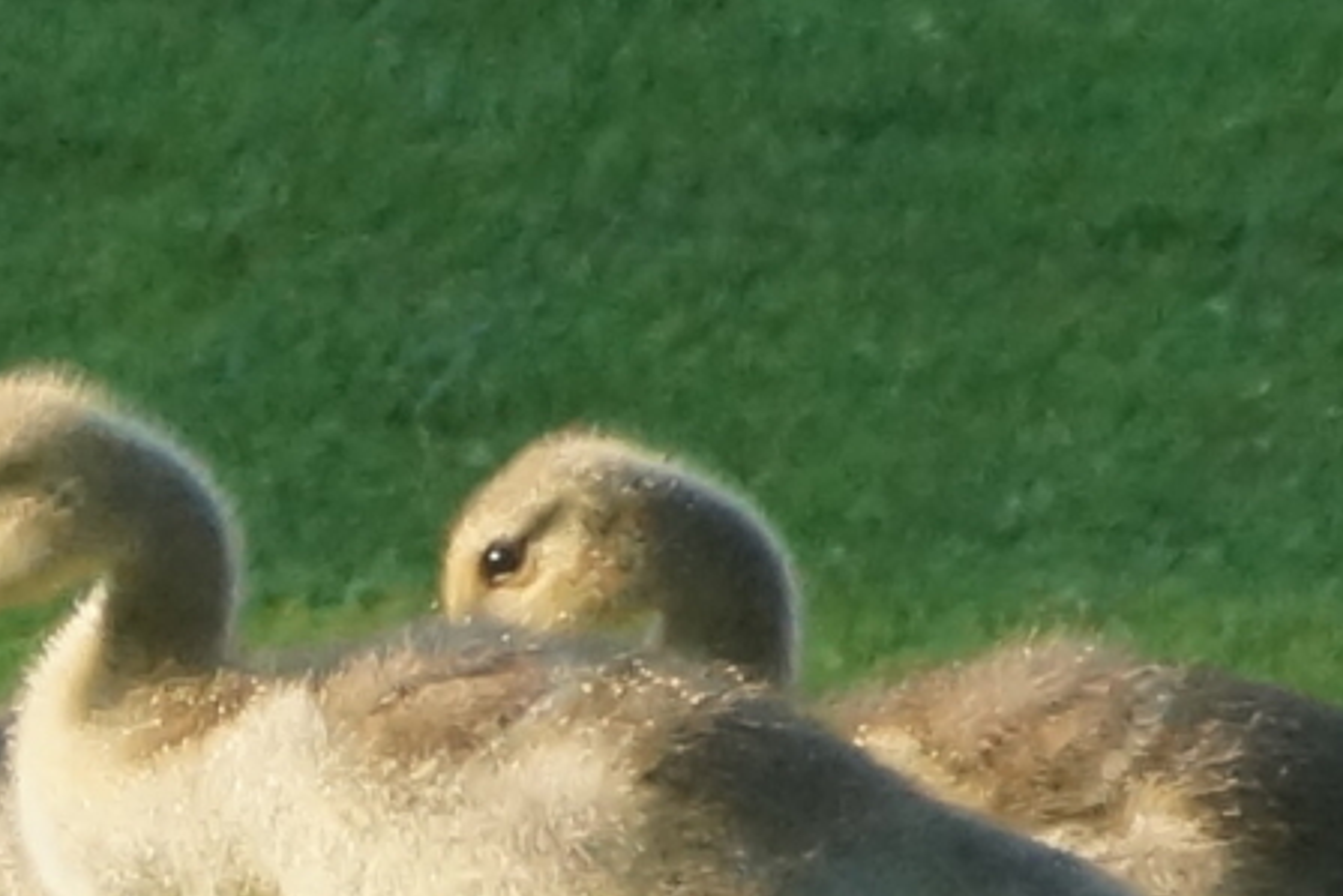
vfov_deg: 1.6
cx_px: 743
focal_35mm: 837
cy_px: 921
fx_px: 31233
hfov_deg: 2.5
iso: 1250
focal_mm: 250
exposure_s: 1/400
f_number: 6.3
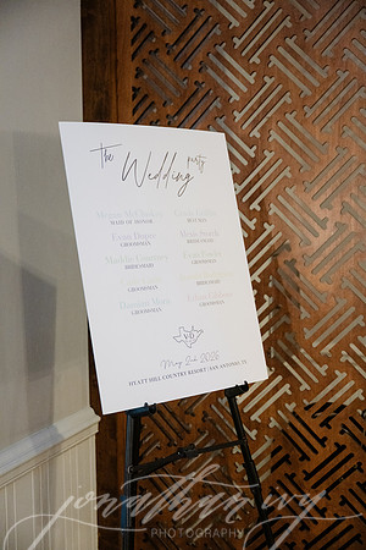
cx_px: 183
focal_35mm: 46
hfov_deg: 29.2
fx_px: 701
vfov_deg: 42.7
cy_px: 275
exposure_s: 1/125
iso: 3200
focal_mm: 46
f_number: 2.8
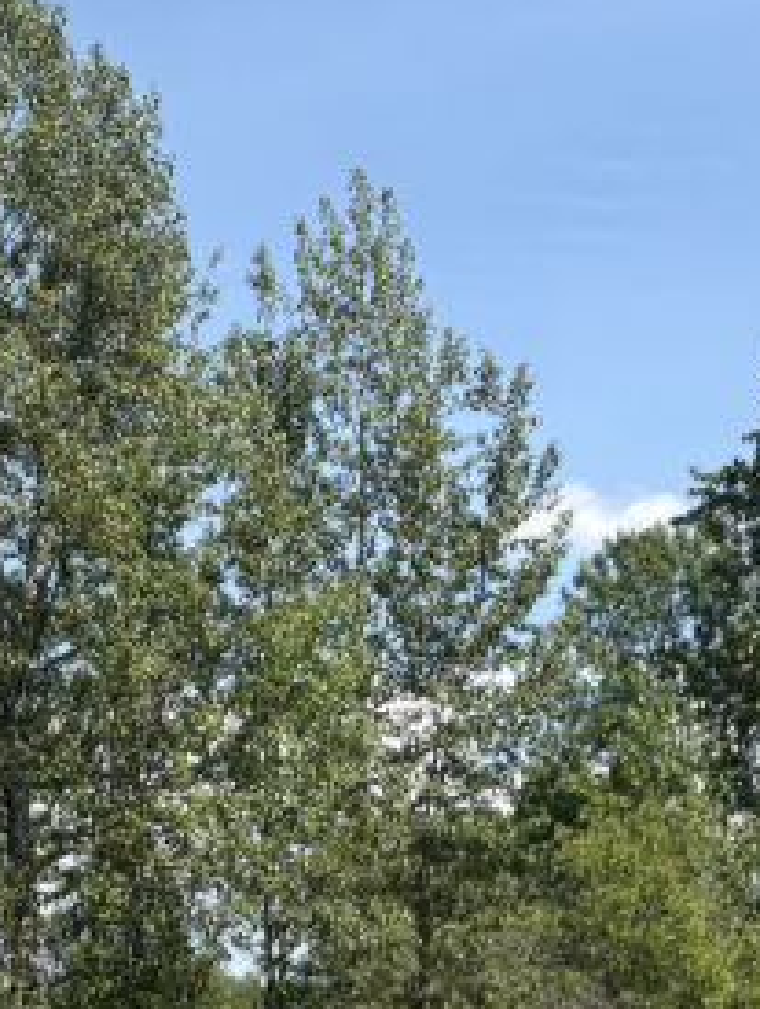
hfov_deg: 16.3
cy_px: 1352
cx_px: 20
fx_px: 2599
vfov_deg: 20.0
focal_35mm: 89
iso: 50
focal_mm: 6
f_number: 1.6
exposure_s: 1/2451
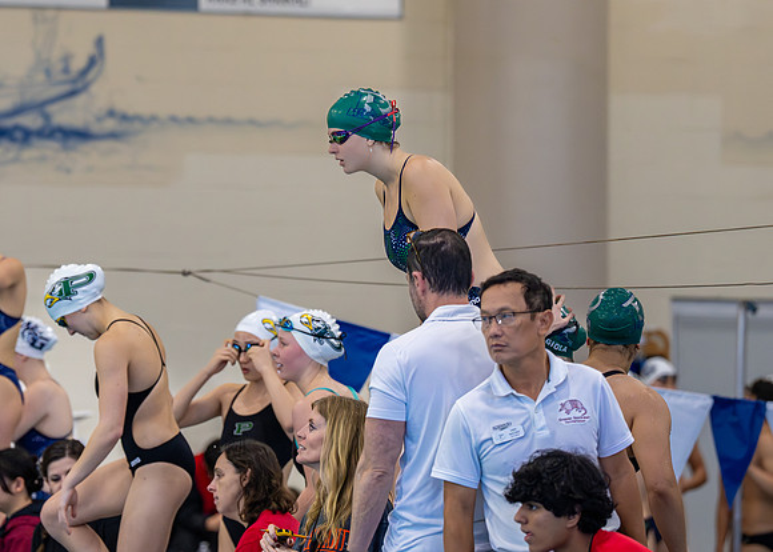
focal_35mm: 244
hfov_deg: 8.3
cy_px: 134
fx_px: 5355
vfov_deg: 5.9
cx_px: 321
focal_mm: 136
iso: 2500
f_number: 2.8
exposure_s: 1/1000
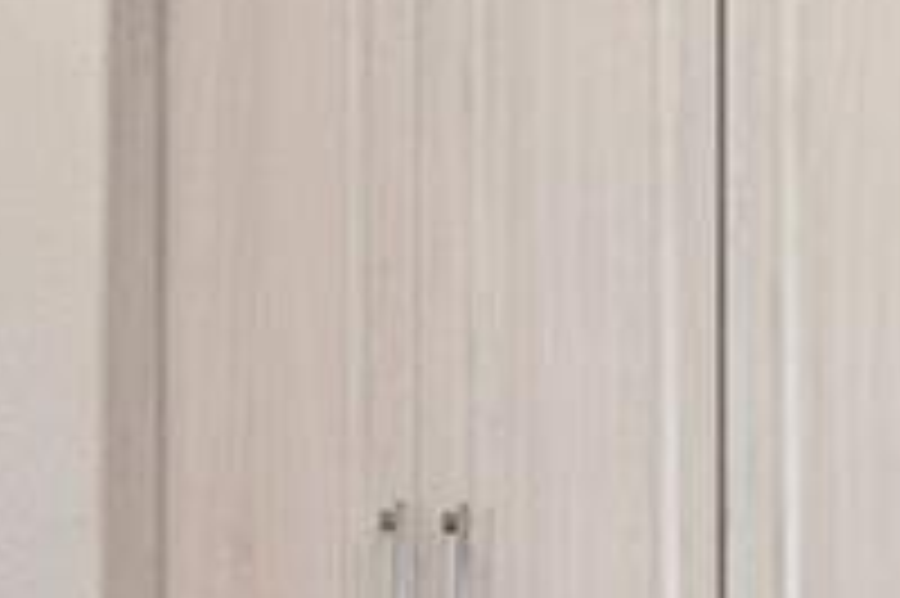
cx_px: 1332
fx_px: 3397
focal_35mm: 136
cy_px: 782
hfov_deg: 14.2
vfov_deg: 9.9
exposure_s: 1
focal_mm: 17
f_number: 8
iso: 320
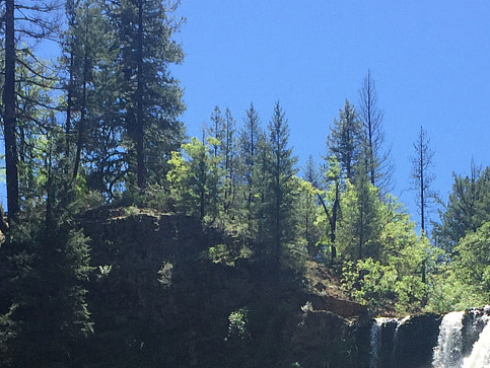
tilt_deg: +8.5
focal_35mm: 96
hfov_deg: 20.4
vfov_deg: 14.7
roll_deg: +0.6
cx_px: 215
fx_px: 1360
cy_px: 498
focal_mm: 4.15
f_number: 2.2
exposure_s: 1/1014
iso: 32
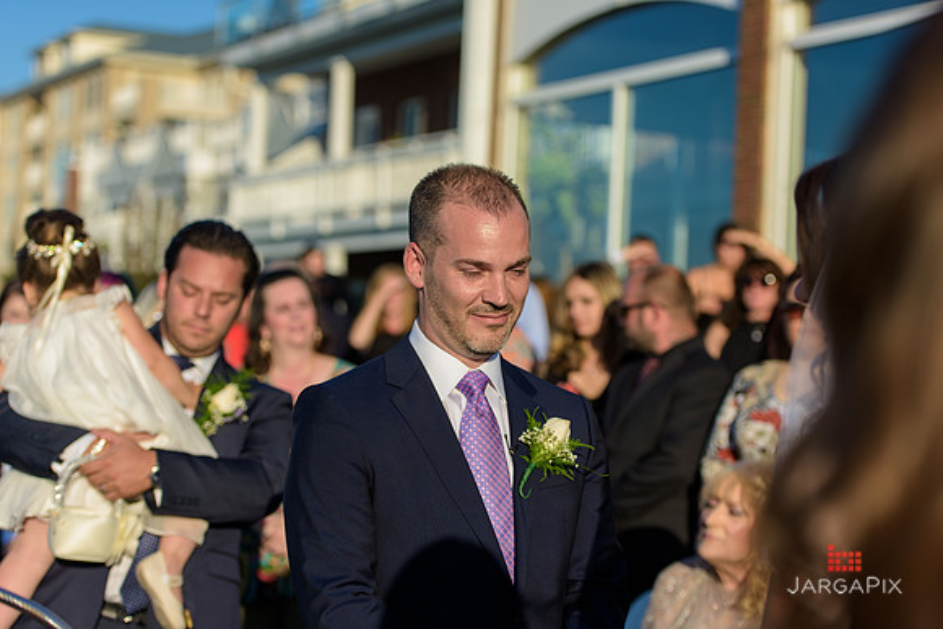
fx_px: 1834
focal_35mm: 70
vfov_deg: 19.5
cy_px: 314
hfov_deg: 28.8
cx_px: 472
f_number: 3.2
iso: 200
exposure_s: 1/2500
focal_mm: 70
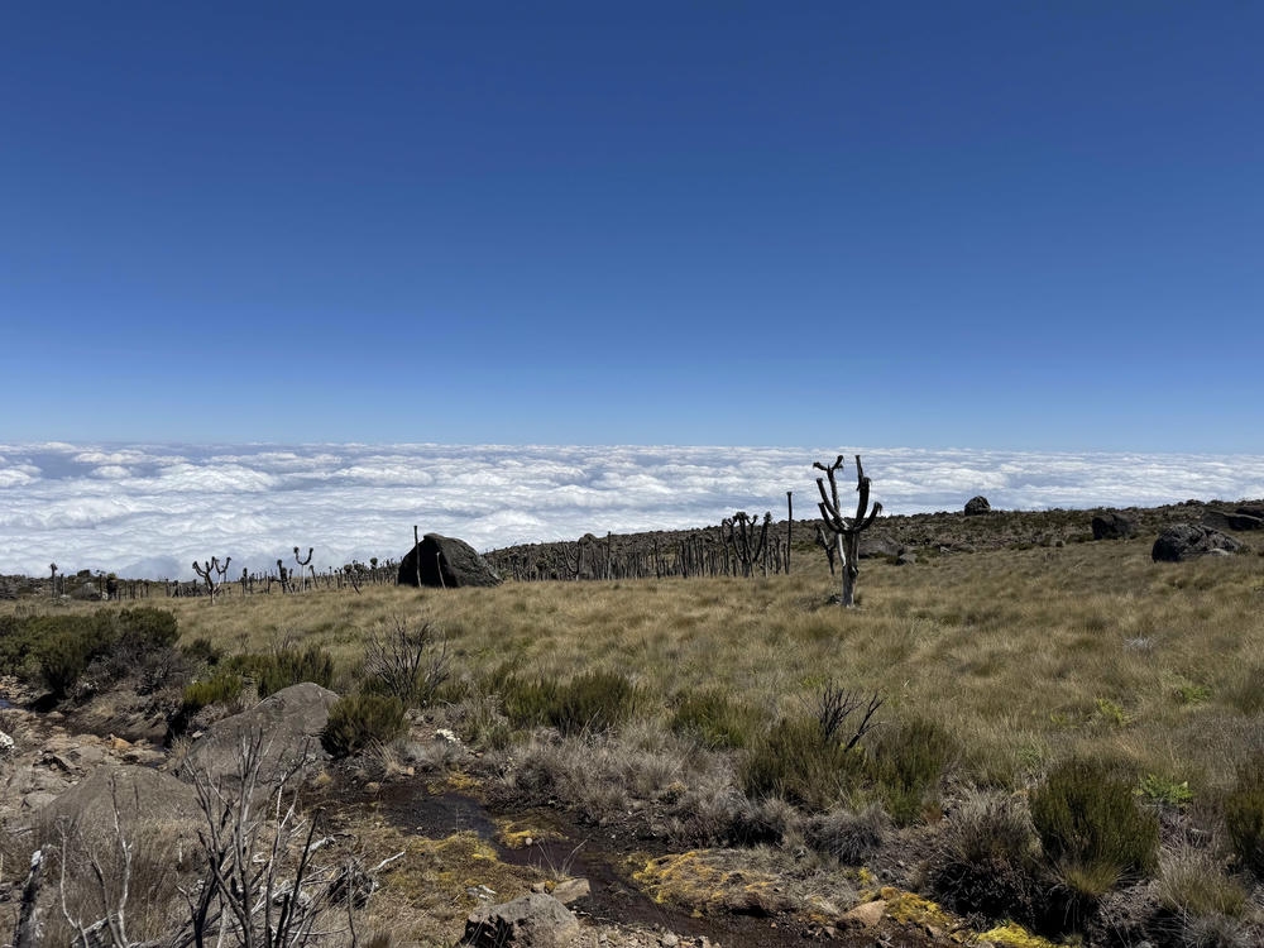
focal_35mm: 24
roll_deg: -0.6
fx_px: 876
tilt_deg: -1.5
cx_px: 632
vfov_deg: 56.8
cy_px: 474
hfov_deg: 71.6
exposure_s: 1/9009
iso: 80
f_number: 1.78
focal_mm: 6.76
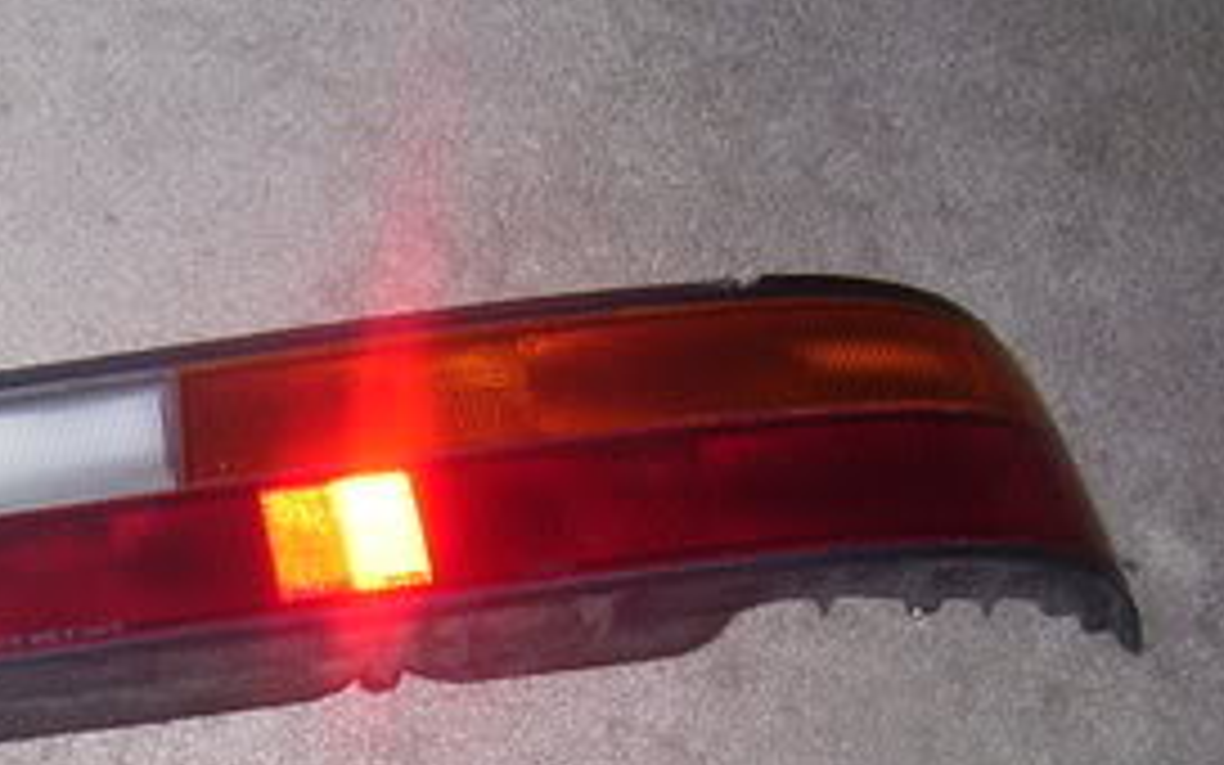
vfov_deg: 12.2
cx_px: -540
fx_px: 3536
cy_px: 770
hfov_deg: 17.8
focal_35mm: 106
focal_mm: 5.6
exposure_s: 1/60
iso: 125
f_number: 2.7
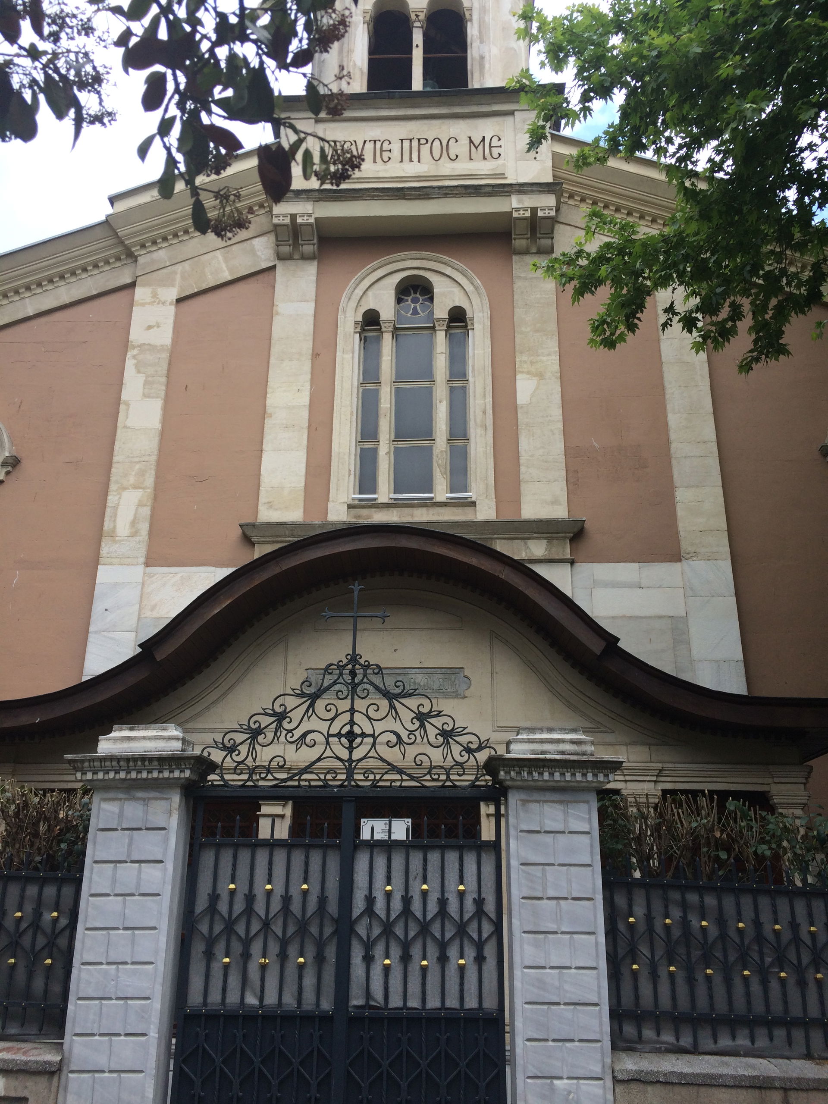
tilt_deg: +21.2
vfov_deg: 61.7
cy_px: 552
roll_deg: +0.2
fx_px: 925
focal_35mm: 29
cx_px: 414
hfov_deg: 48.2
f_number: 2.2
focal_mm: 4.15
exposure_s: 1/1001
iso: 32
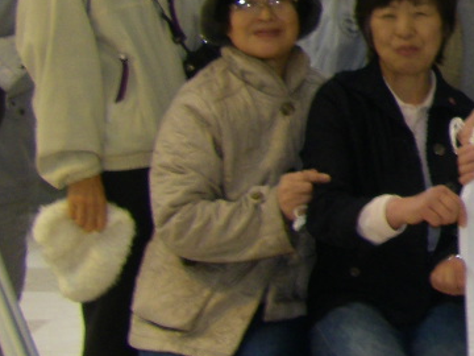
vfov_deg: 8.7
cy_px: -18
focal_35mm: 169
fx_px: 2314
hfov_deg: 10.9
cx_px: 880
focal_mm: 6.3
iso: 80
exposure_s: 1/50
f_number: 3.5
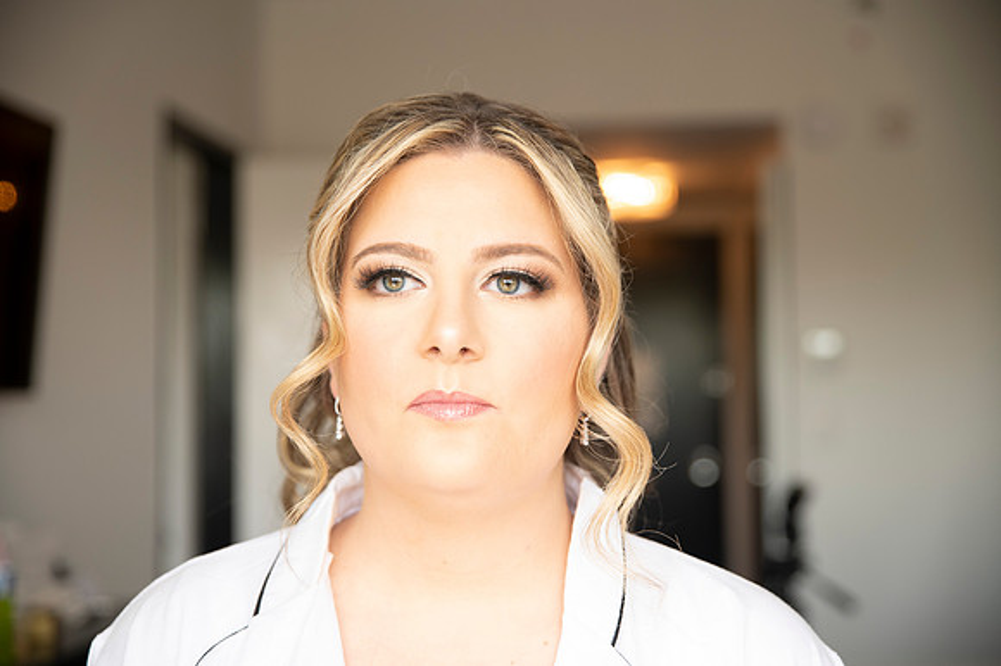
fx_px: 1667
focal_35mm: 60
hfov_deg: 33.4
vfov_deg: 22.6
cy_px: 333
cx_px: 500
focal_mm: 60
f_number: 2.8
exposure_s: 1/160
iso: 400
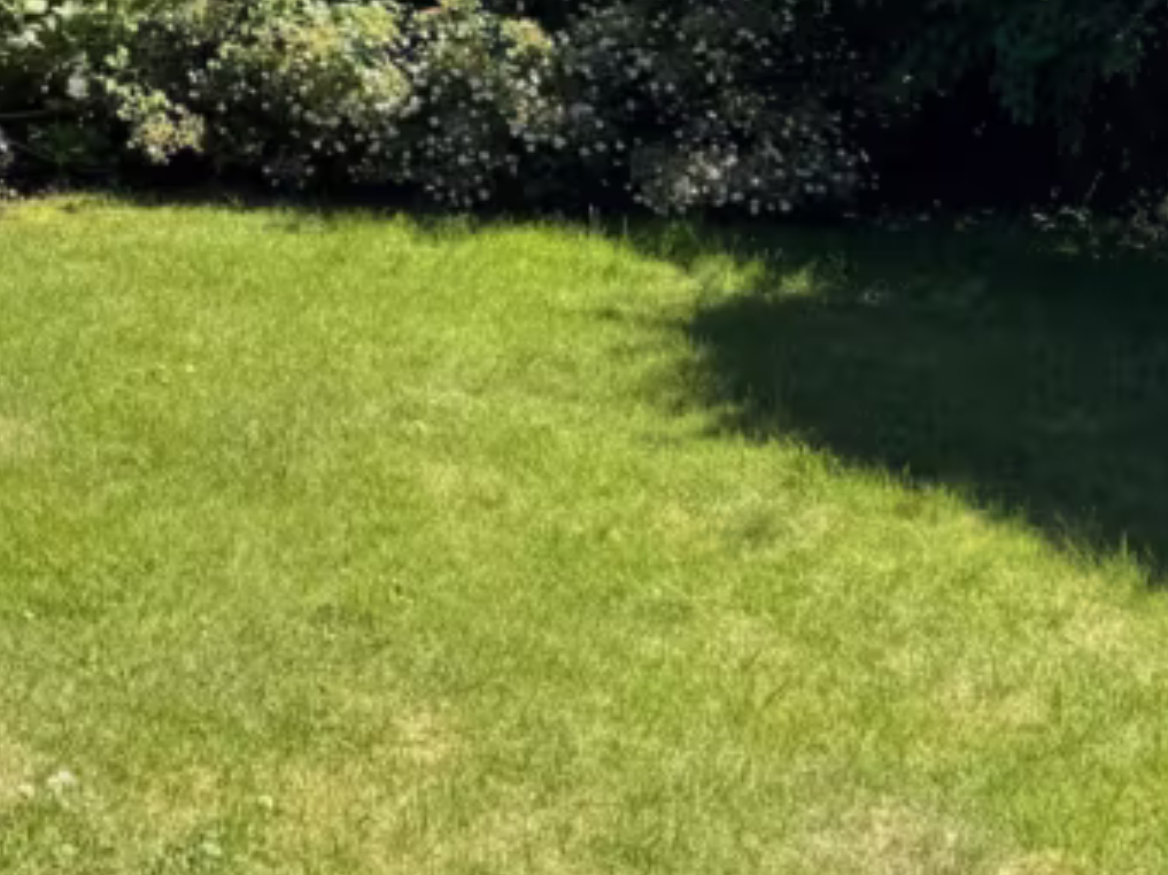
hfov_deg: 19.8
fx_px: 2867
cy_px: -586
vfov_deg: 15.5
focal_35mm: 85
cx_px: -606
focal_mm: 6.76
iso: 80
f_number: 1.78
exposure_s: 1/2415
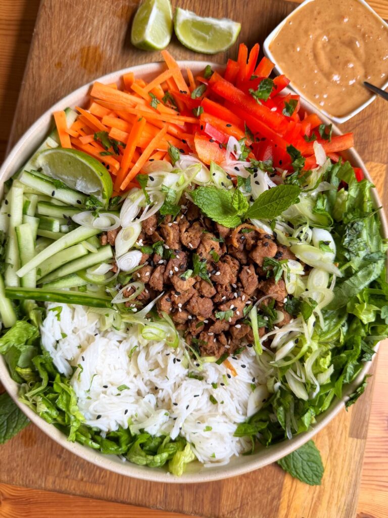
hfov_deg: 56.8
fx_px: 359
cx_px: 194
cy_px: 259
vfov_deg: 71.6
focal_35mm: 24
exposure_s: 1/121
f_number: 1.78
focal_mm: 6.76
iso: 100
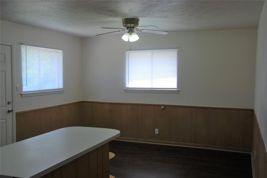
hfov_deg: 53.1
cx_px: 134
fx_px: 267
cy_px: 89
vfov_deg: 37.0
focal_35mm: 36
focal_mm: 24
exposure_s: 1/125
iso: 200
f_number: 5.6
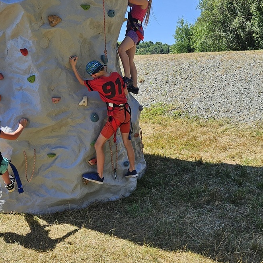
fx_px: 344
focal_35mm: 40
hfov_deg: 41.7
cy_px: 112
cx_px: 152
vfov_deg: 41.8
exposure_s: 1/1076
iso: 25
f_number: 1.8
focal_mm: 5.4
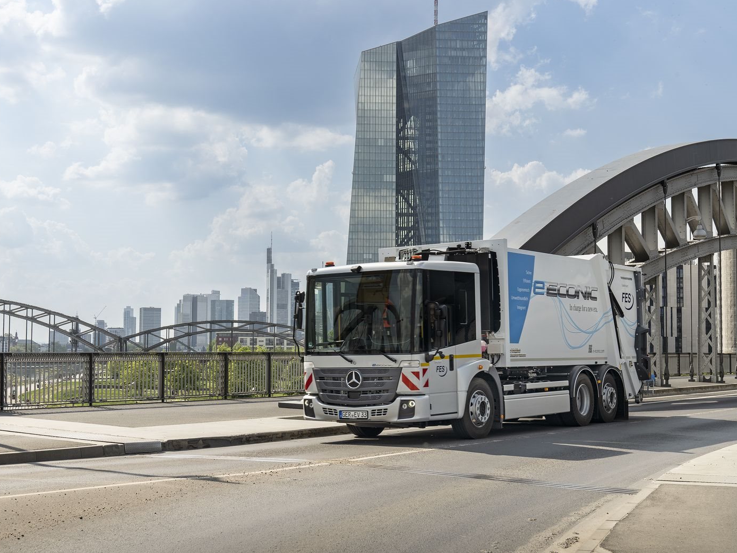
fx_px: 873
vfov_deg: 35.1
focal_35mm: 41
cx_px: 409
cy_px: 272
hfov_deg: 45.7
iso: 100
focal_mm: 37
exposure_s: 1/200
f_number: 5.6
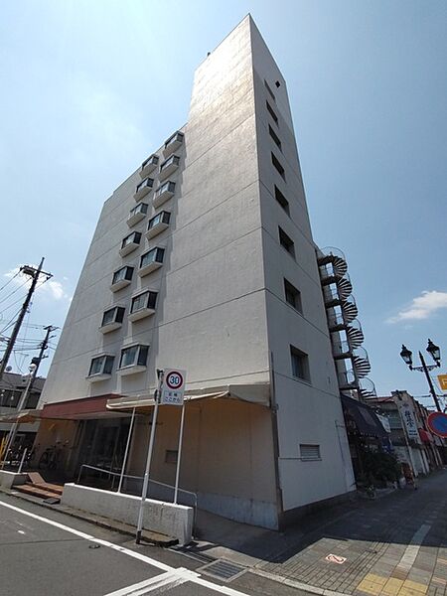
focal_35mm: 15
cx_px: 224
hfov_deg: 81.7
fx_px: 258
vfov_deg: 98.2
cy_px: 298
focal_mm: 1.6
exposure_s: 1/1579
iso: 50
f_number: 2.4
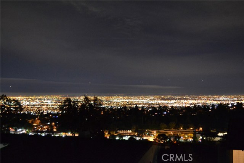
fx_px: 325
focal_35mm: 48
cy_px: 82
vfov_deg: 28.1
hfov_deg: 41.1
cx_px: 122
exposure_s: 1/2.5
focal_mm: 32
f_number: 4.8
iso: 3200
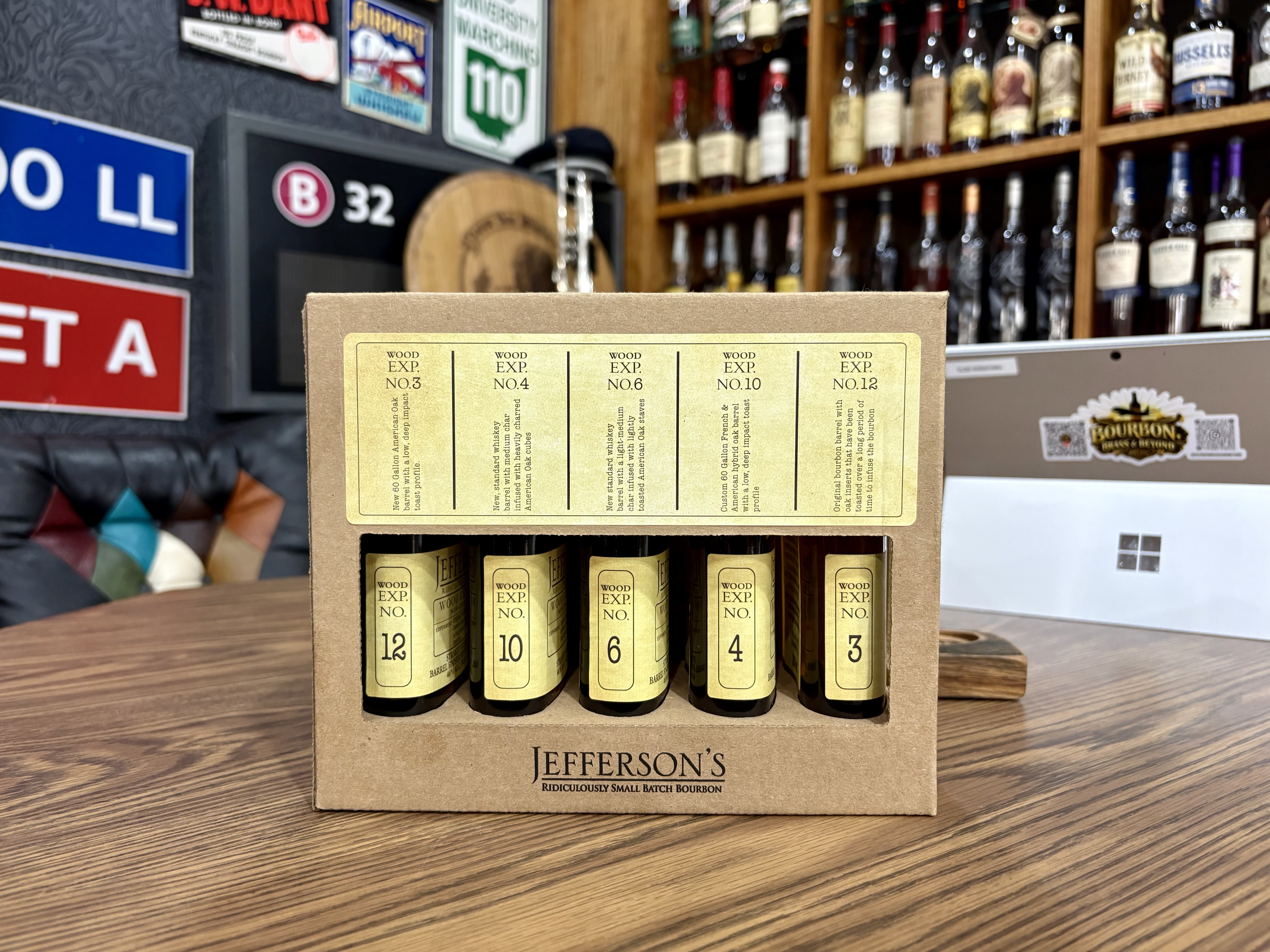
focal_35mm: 26
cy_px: 476
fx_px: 954
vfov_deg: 53.1
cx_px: 635
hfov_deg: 67.3
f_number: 1.6
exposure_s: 1/60
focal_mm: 5.96
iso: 200
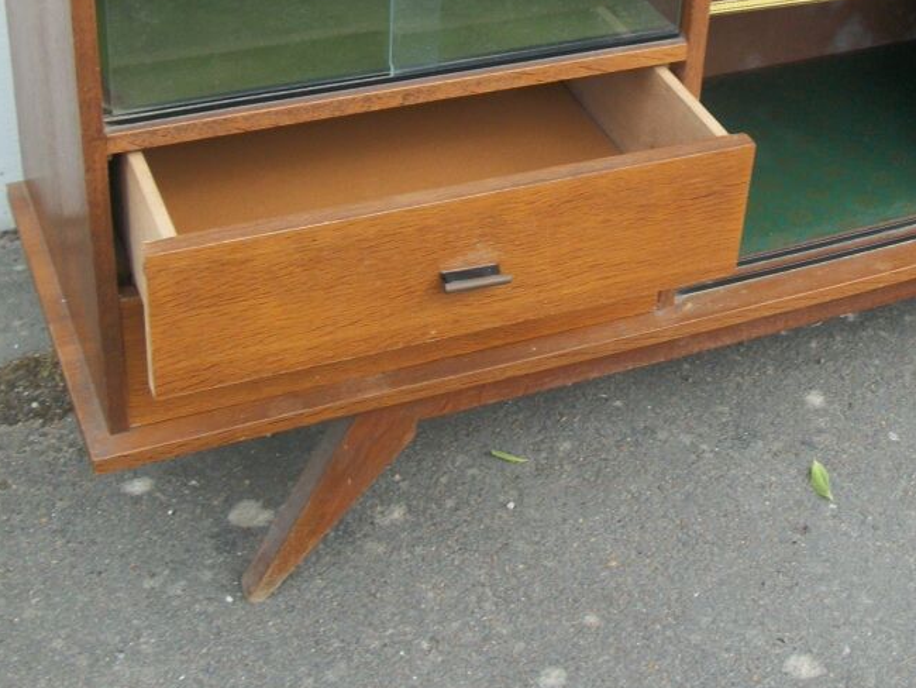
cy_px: 113
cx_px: 648
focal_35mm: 63
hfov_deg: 30.4
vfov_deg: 22.9
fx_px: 1668
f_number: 8.8
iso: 80
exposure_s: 1/50
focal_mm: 5.7
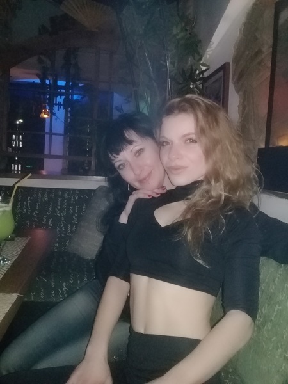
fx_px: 344
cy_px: 192
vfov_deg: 58.4
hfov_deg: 45.4
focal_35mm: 31
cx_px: 144
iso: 4000
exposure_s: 1/30
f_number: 2.2
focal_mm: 3.3
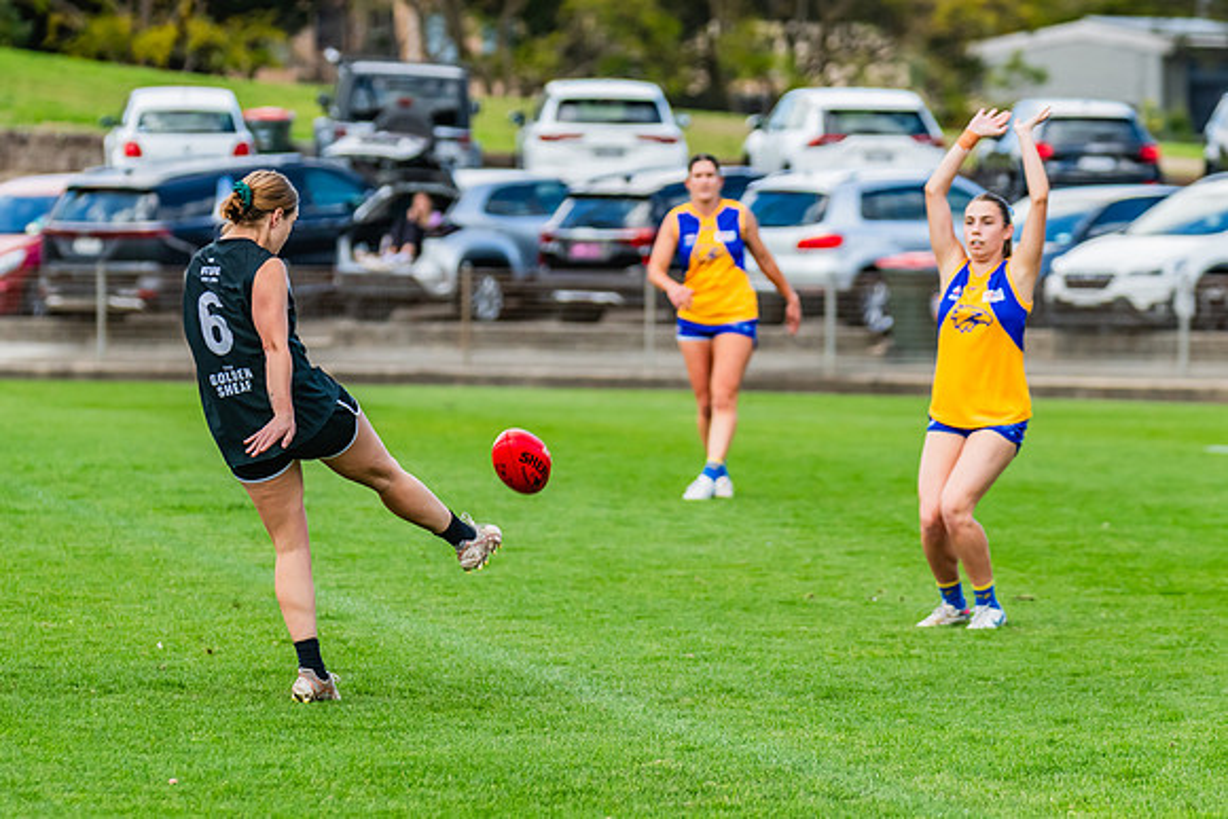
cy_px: 372
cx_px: 468
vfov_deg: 4.9
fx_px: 9545
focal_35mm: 280
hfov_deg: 7.4
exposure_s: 1/1600
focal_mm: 220
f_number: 5
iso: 800
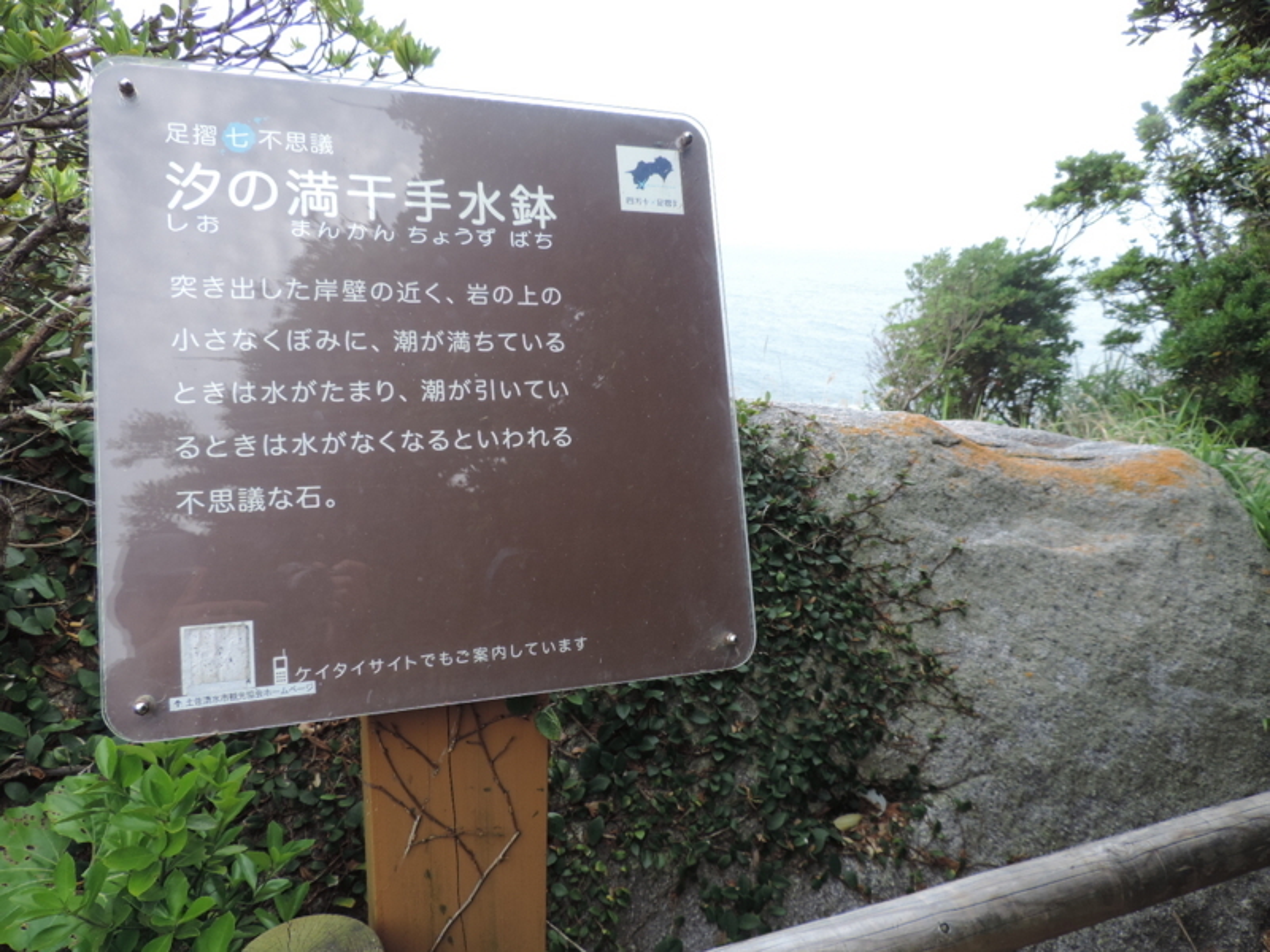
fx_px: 881
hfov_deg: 71.6
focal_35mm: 24
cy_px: 476
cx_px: 635
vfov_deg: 56.8
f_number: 3
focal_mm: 4.3
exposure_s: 1/200
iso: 80
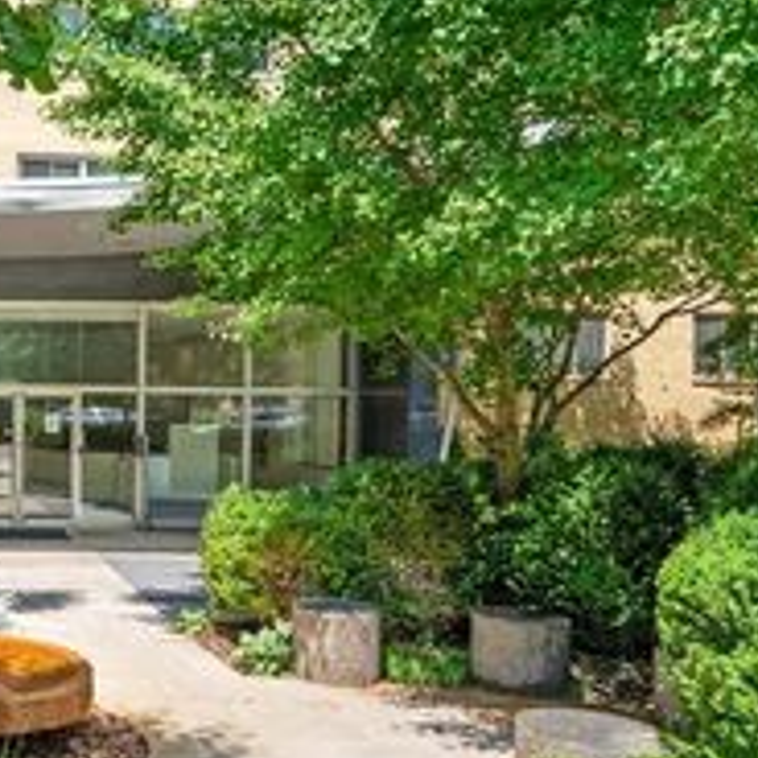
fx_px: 917
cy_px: 412
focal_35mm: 37
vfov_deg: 44.9
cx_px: -25
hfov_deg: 38.9
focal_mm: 16
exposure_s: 1/800
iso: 800
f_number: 8
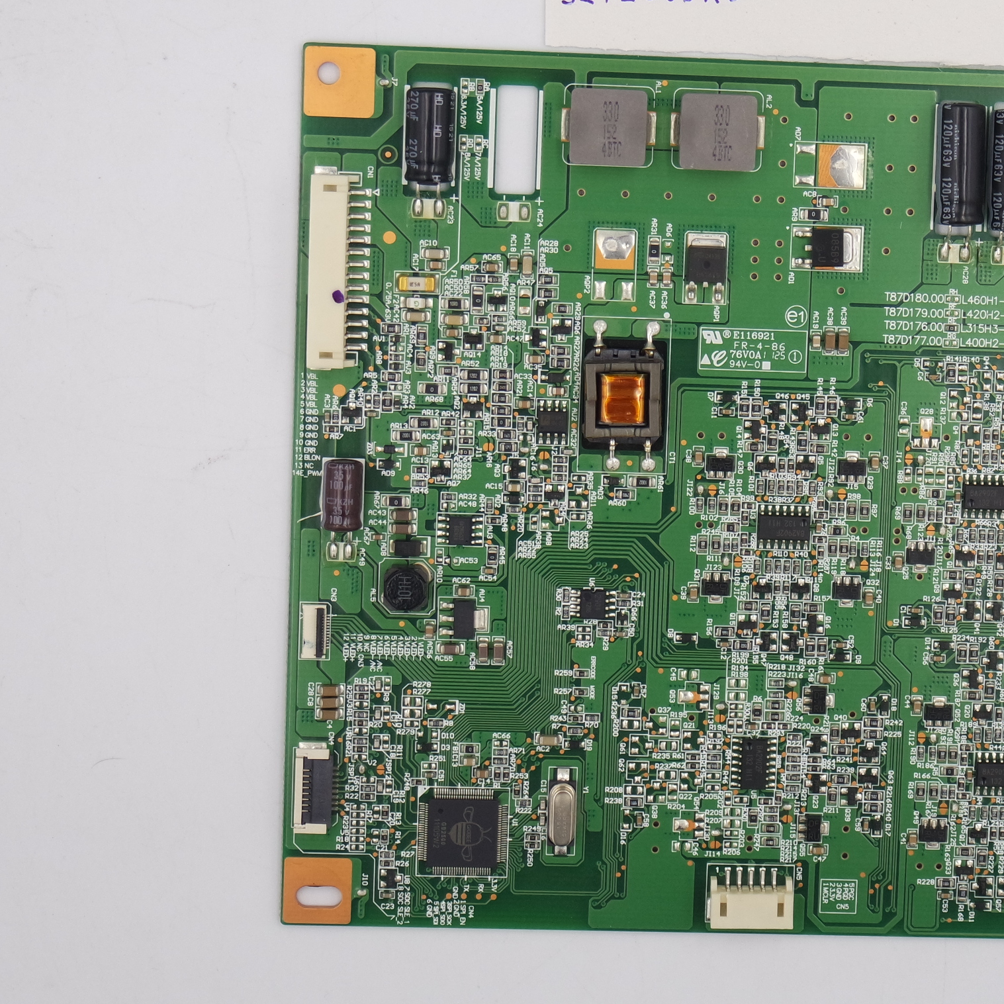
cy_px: 354
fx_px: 2953
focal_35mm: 90
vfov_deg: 19.2
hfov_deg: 19.1
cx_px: 826
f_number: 5
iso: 200
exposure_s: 1/125
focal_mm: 20
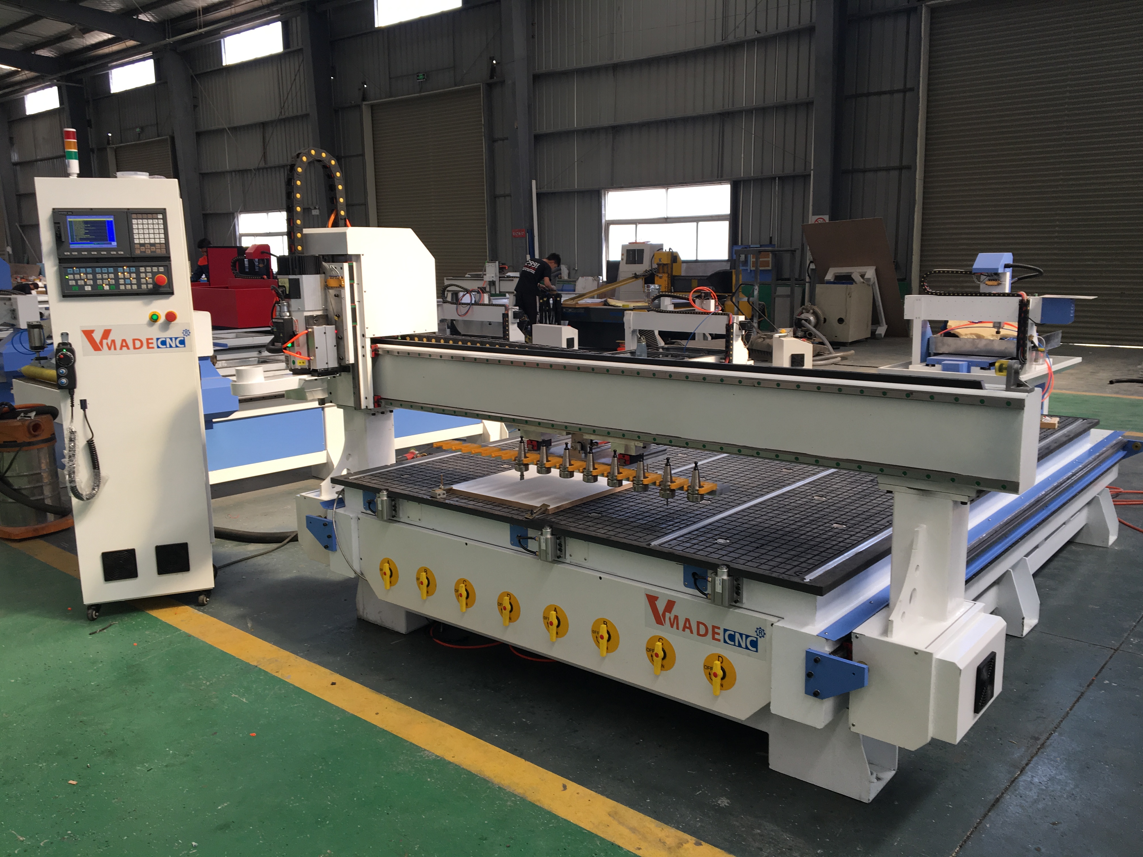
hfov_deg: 61.7
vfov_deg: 48.2
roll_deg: +0.7
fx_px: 958
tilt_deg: -10.1
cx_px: 572
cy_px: 428
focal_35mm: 29
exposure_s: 1/50
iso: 25
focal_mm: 4.15
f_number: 2.2
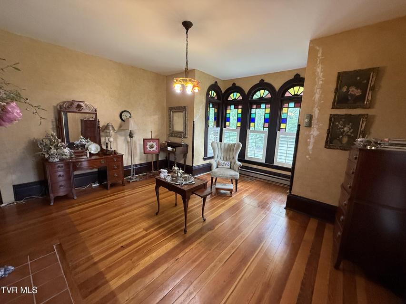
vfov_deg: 85.7
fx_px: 164
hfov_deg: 102.1
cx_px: 203
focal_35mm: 14
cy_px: 152
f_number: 2.2
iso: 400
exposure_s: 1/60
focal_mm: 2.22
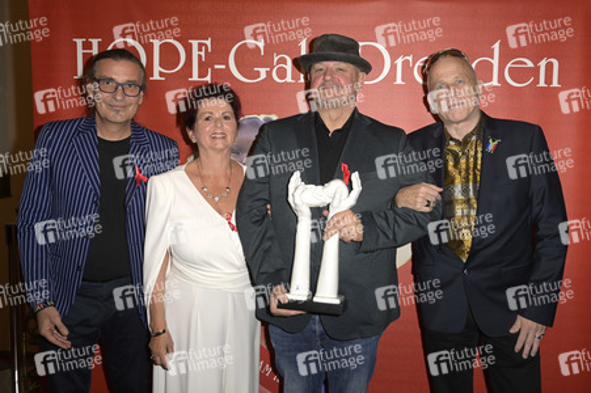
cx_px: 296
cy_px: 196
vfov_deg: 42.3
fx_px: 509
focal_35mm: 31
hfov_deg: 60.3
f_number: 5
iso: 800
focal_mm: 31
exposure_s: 1/250
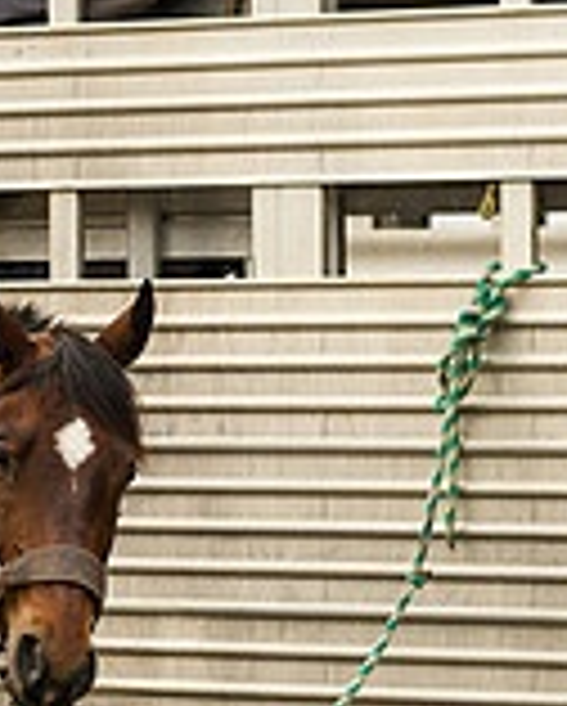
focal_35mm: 265
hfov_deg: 5.7
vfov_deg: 7.3
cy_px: 682
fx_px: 5548
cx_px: 1045
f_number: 4
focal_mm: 75
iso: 800
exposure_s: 1/1250
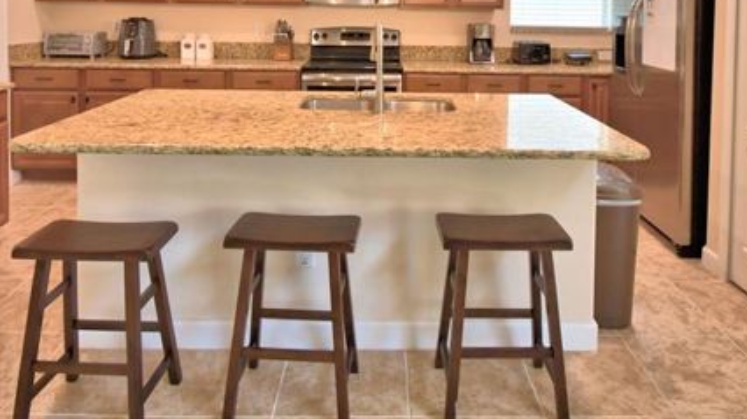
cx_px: 394
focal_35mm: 26
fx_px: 515
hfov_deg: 71.9
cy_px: 20
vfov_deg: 40.0
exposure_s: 1/60
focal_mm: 10
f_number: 4.5
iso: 400
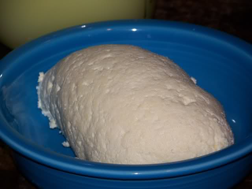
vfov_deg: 6.0
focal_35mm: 247
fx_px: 1798
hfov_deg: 8.0
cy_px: 94
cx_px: 126
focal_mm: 39.8
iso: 64
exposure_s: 1/60
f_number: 3.6
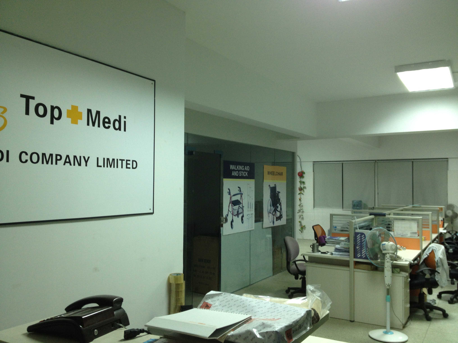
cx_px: 229
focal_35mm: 35
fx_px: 463
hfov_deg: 52.6
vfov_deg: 40.7
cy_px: 172
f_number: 2.4
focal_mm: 4.28
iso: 80
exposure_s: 1/20
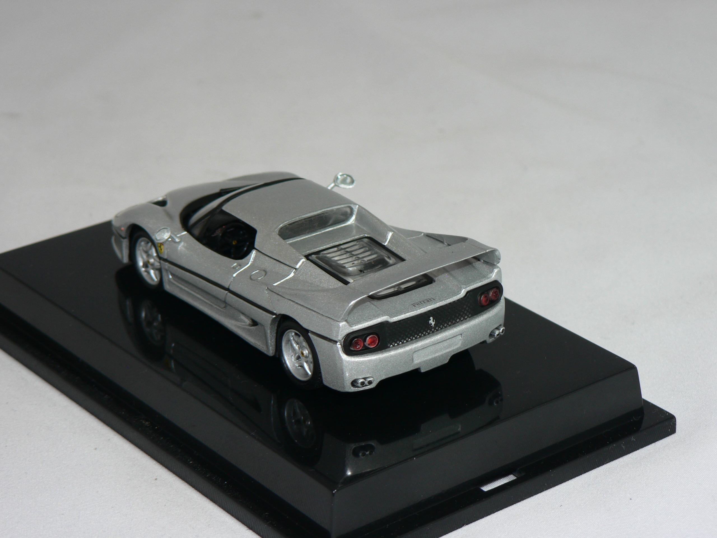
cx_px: 358
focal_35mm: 102
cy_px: 269
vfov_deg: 14.5
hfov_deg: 19.3
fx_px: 2113
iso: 80
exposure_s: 1/60
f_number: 3.2
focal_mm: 16.9
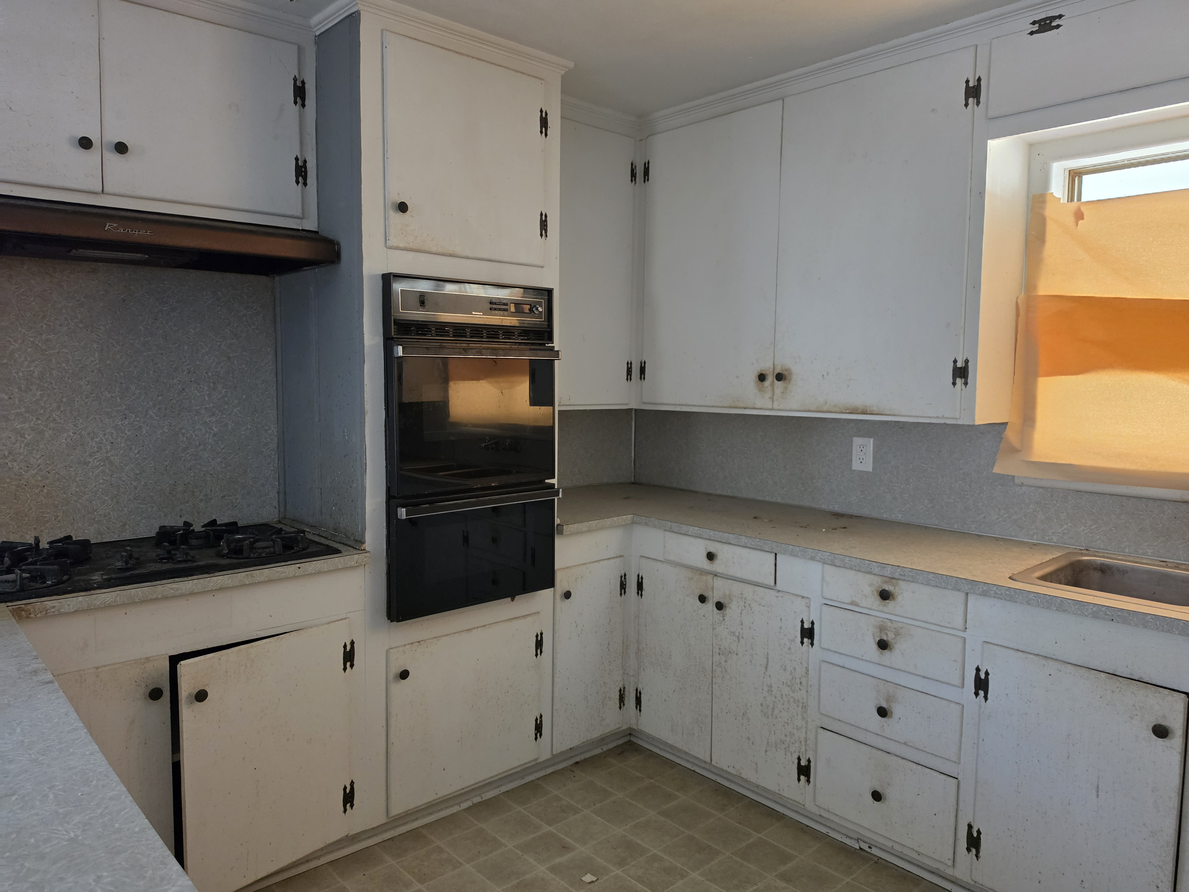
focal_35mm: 23
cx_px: 594
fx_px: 790
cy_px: 446
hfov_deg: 73.9
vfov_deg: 58.9
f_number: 1.4
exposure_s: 1/120
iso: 400
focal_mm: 6.5
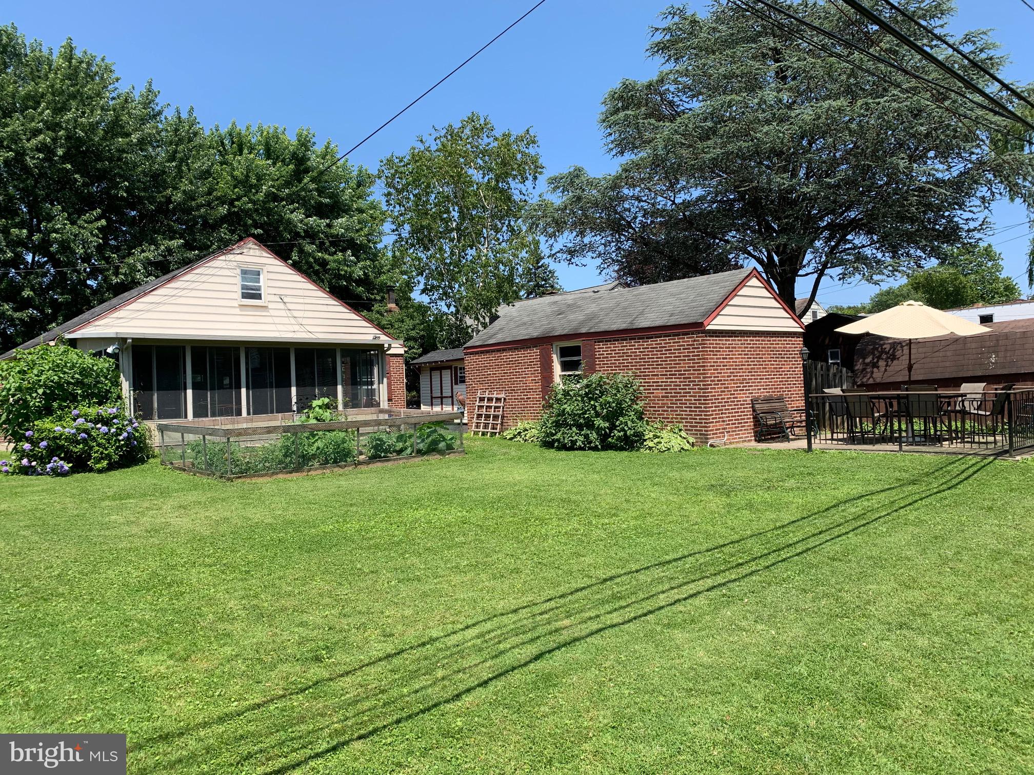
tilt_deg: +1.5
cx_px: 517
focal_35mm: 26
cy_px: 388
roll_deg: +2.7
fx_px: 777
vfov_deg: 53.1
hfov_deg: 67.3
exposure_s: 1/1314
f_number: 1.8
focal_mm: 4.25
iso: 25
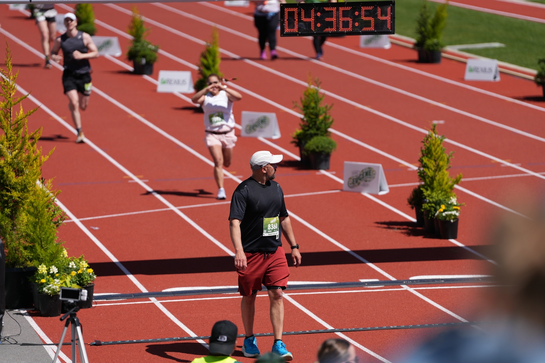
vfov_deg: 6.9
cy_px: 182
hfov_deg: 10.3
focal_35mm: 200
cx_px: 272
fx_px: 3027
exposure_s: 1/2000
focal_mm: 200
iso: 100
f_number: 3.2
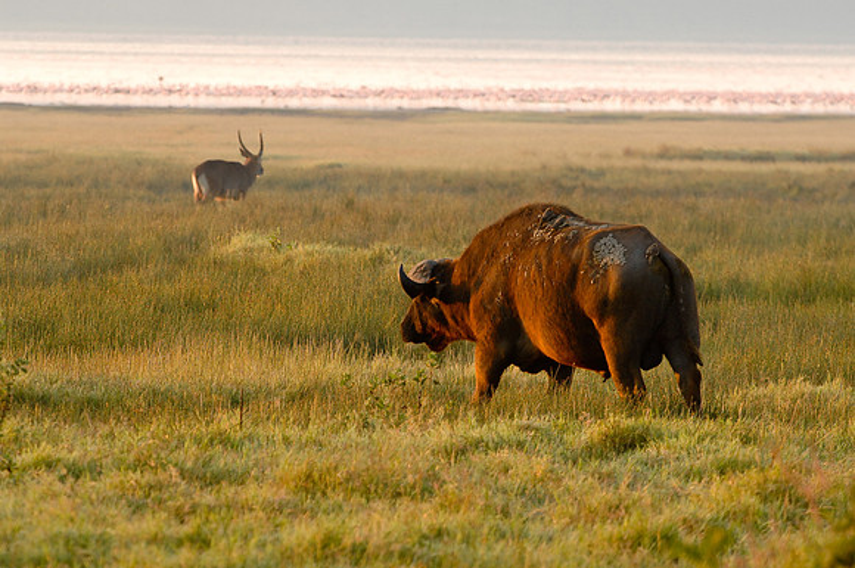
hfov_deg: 6.6
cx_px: 428
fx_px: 7471
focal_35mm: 315
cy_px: 284
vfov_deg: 4.4
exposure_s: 1/125
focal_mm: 210
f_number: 4.8
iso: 400
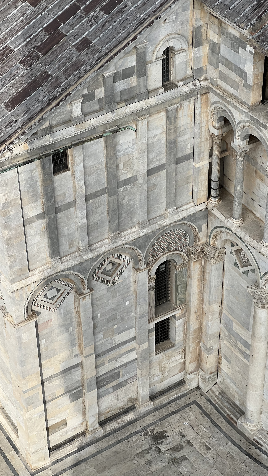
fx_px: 1061
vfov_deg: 25.3
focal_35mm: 84
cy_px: 238
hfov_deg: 14.4
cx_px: 168
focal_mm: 9
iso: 32
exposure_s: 1/774
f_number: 2.8
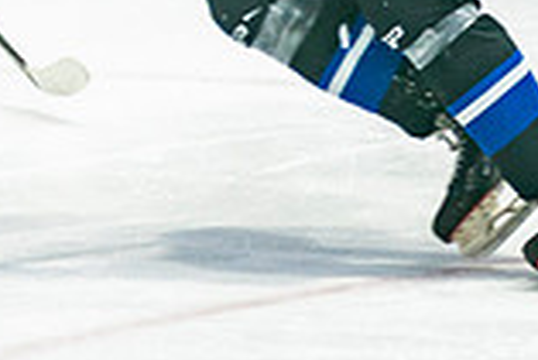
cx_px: -331
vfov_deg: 2.7
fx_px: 7703
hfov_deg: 4.0
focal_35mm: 515
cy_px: -250
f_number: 2.8
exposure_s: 1/640
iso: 500
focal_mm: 88
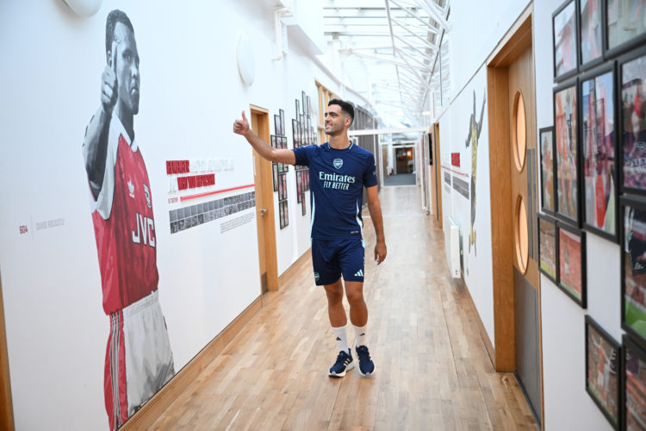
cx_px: 323
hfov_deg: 54.4
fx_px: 628
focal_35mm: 35
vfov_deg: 37.9
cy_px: 216
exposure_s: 1/250
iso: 3200
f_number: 2.8
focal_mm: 35
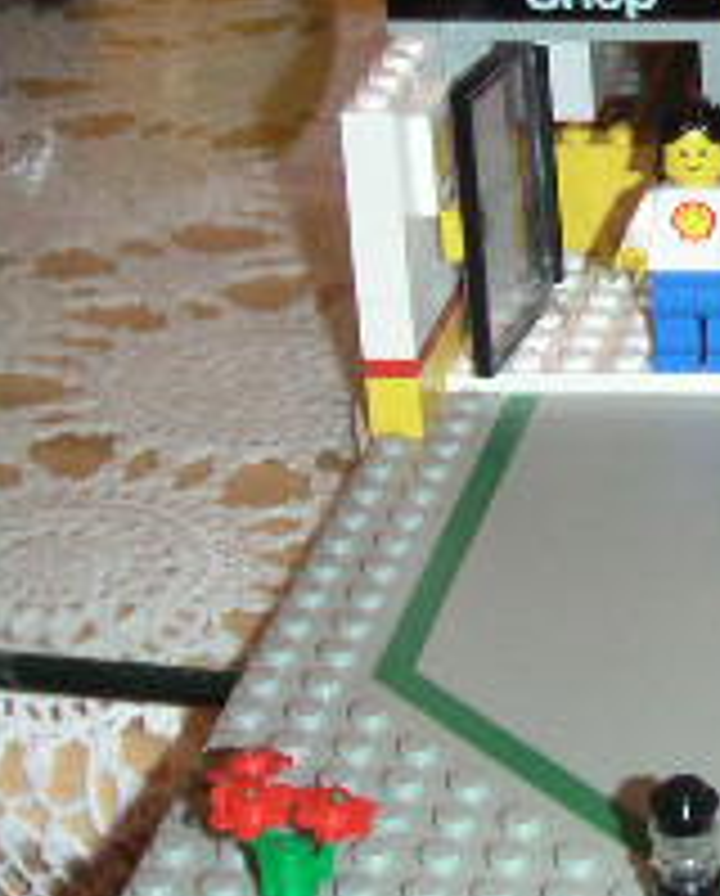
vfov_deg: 15.9
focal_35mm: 119
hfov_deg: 12.0
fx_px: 3160
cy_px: 32
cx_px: 1287
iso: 160
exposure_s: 1/50
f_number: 2.8
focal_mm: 6
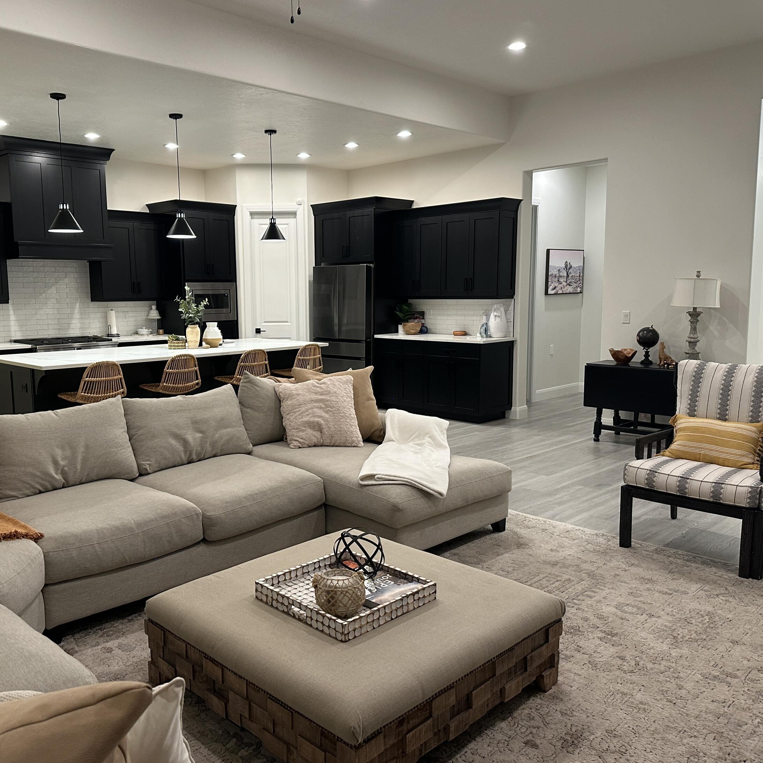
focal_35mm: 29
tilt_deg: -7.4
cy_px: 379
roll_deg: +0.6
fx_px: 723
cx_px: 328
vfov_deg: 55.6
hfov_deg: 55.4
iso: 200
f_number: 1.78
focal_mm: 6.86
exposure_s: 1/60
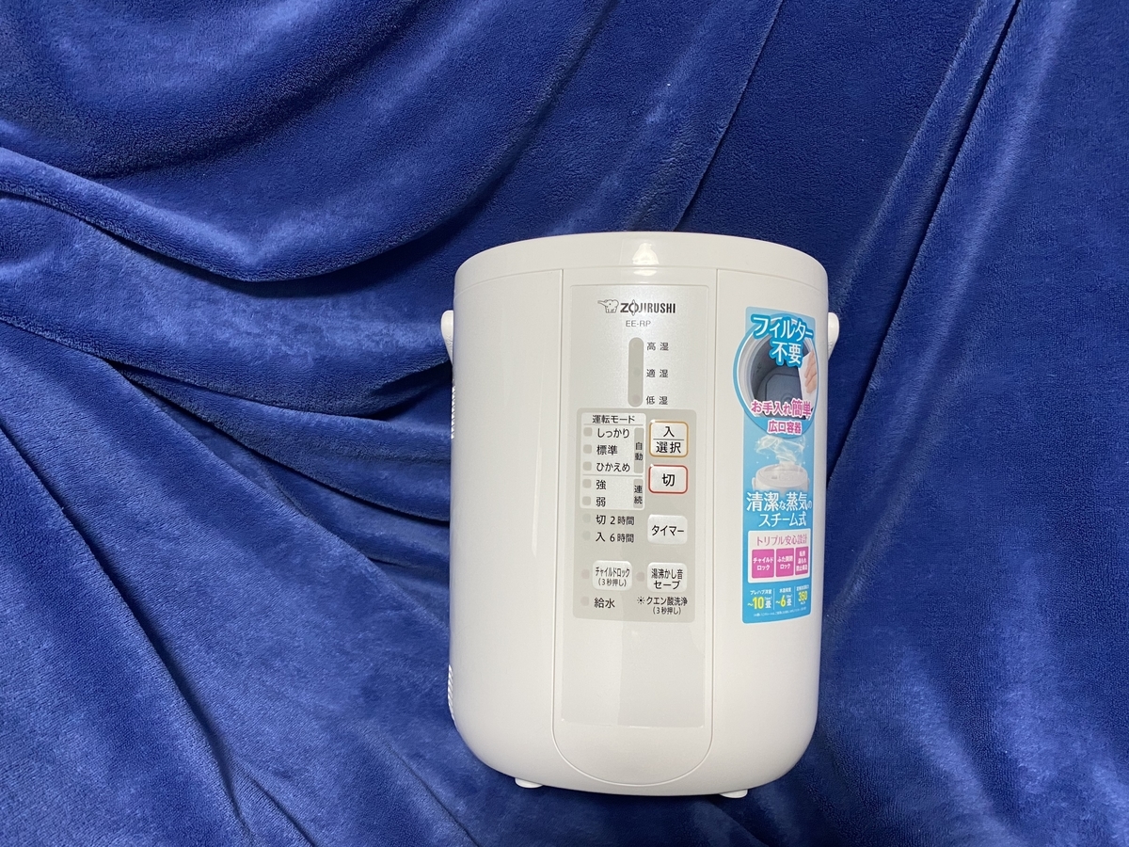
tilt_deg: -38.6
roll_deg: +1.5
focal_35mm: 26
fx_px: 848
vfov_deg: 53.1
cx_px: 564
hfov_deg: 67.3
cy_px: 424
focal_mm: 4.25
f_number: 1.8
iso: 125
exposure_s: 1/48
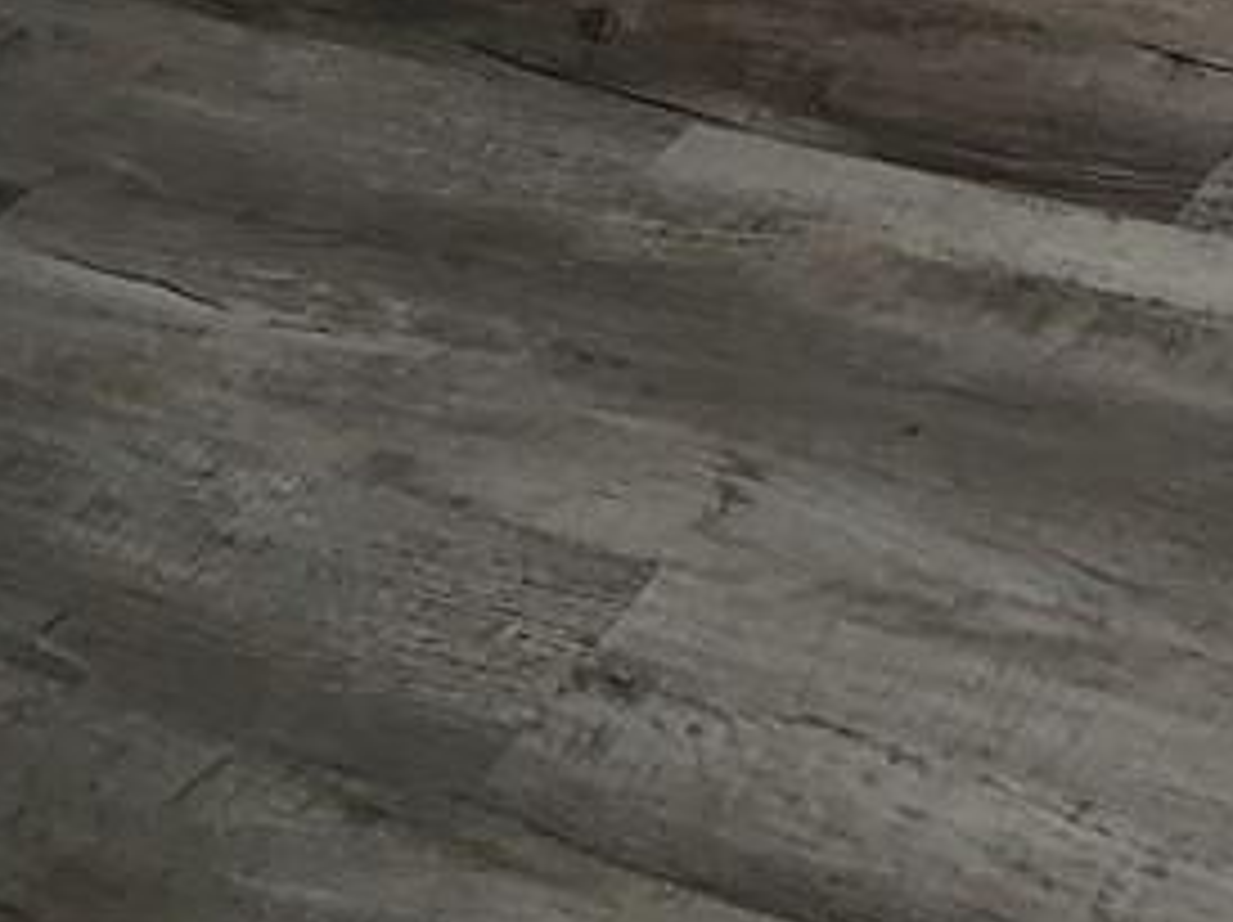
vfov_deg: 13.5
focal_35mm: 76
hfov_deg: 22.5
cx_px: 1674
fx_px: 2705
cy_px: -1358
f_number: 2.2
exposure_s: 1/120
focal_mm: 2.2
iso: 64
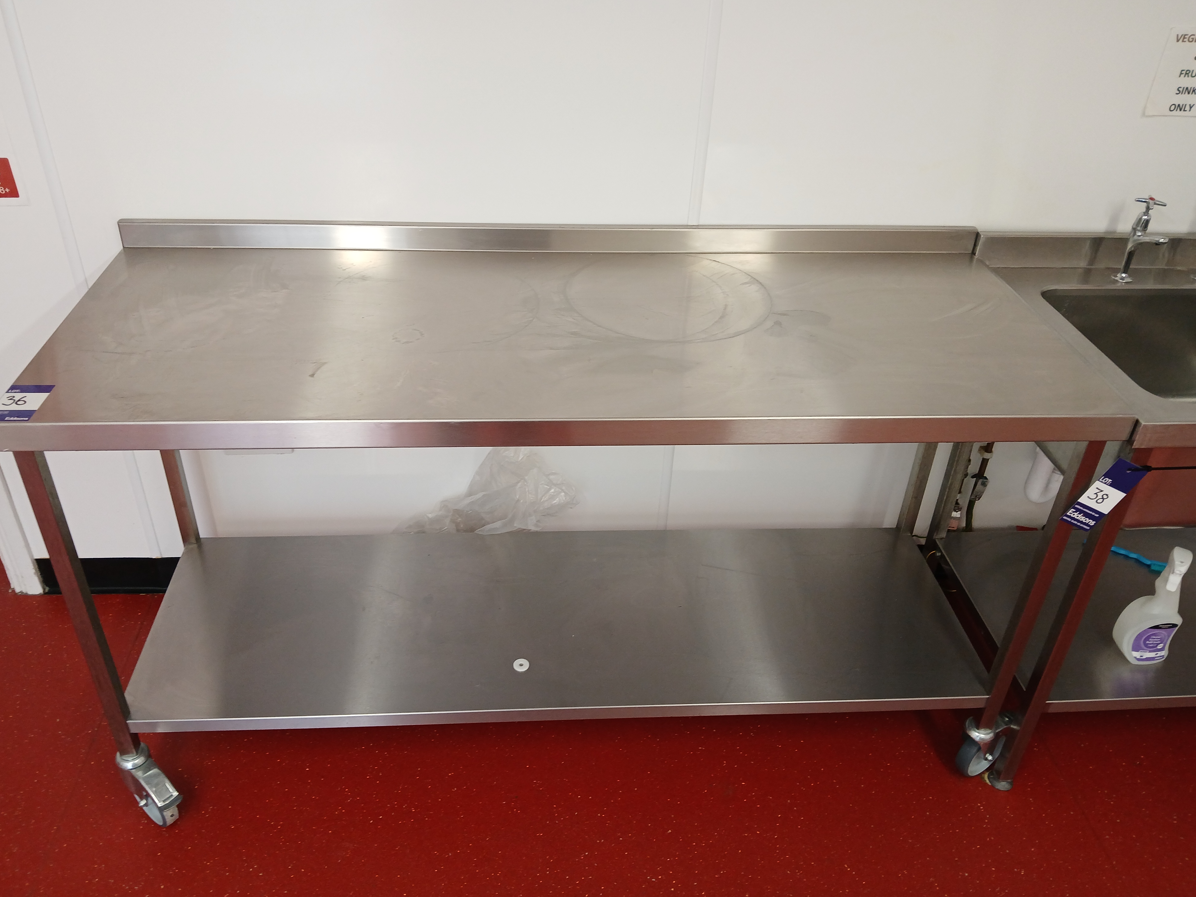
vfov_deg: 51.4
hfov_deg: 65.3
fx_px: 933
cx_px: 579
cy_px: 443
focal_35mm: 27
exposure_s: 1/50
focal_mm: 3.98
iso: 100
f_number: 1.8
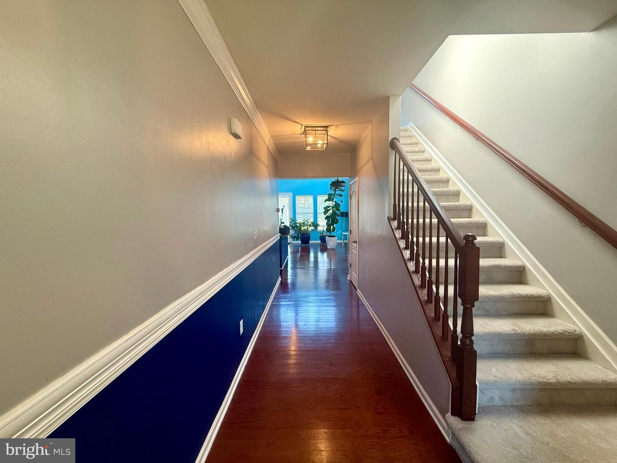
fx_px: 250
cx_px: 308
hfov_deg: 102.1
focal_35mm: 14
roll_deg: +0.6
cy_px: 232
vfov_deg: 85.7
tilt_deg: -3.1
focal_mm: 2.22
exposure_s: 1/60
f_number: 2.2
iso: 200
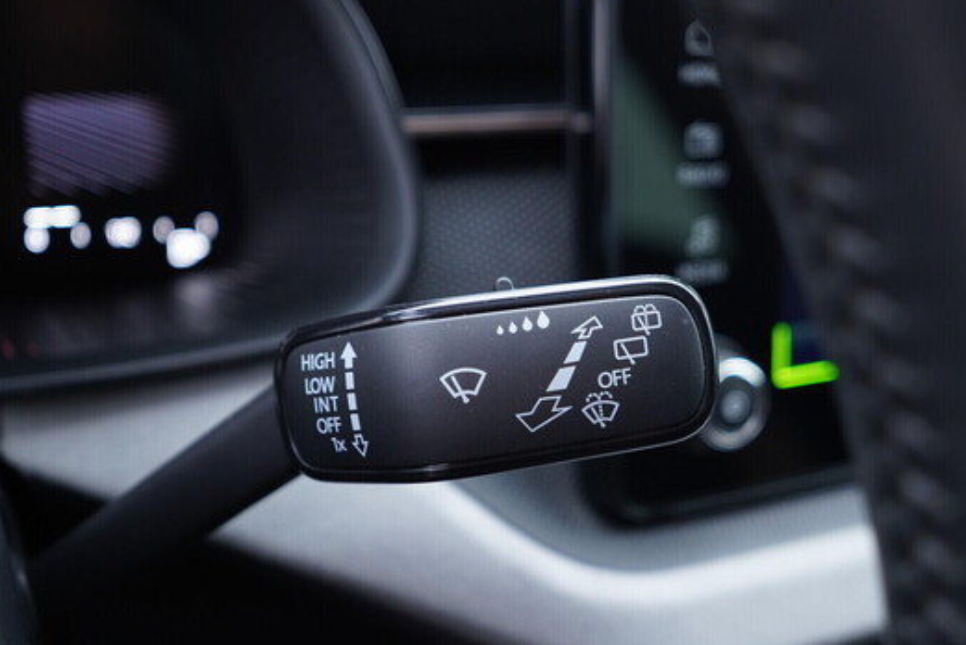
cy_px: 335
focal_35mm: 38
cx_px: 484
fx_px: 1020
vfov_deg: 35.1
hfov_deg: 50.7
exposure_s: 1/40
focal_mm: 24
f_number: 2.8
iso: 400
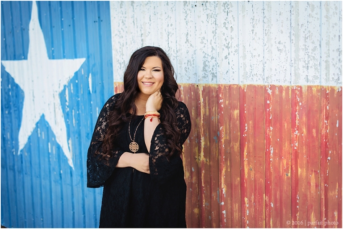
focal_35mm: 50
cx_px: 172
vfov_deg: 27.0
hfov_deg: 39.6
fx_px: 477
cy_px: 114
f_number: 2.2
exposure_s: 1/1250
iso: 400
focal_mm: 50
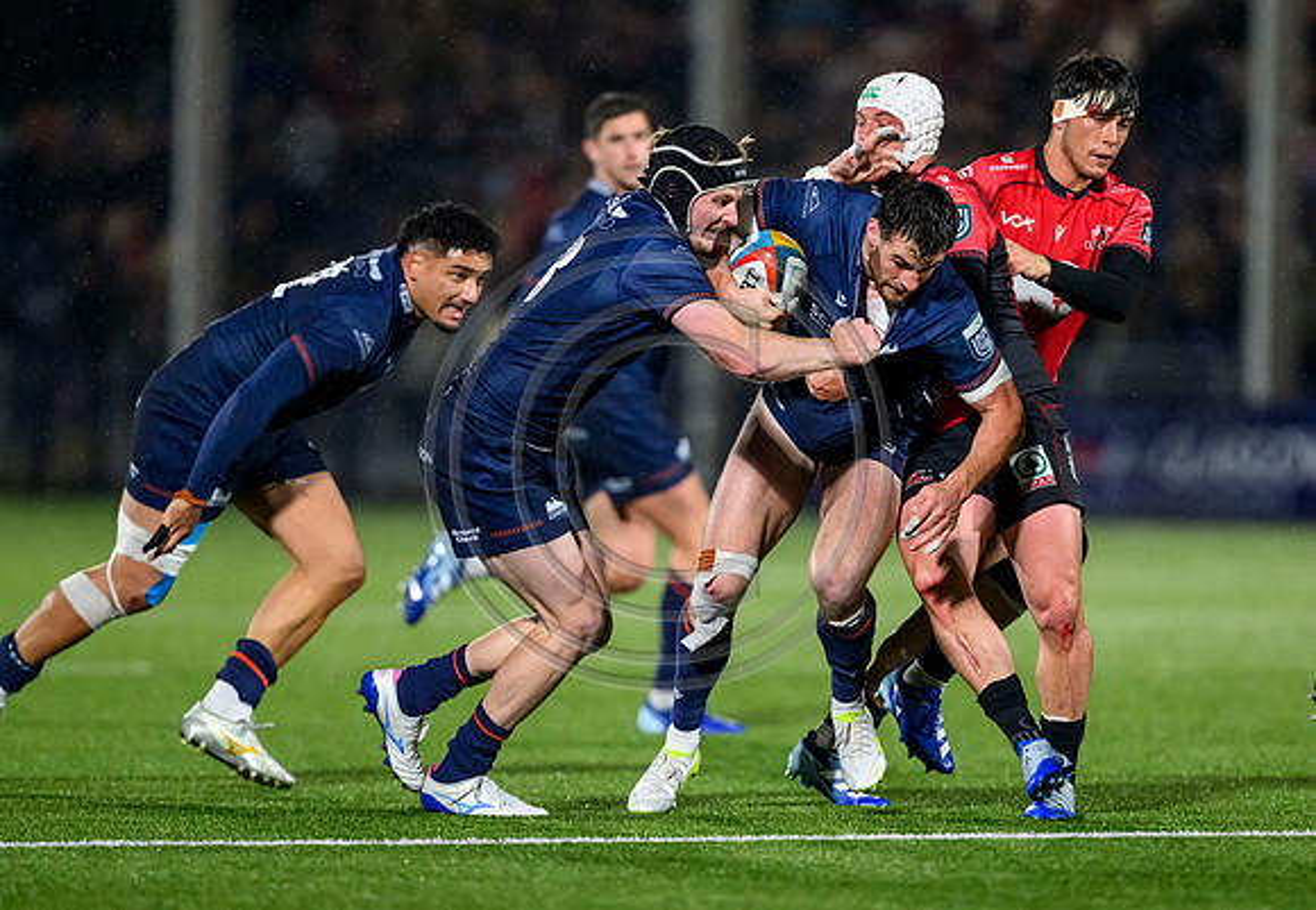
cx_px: 715
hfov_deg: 3.9
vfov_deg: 2.7
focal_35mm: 529
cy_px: 557
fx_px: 19563
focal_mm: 400
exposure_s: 1/2500
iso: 8000
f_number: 3.2
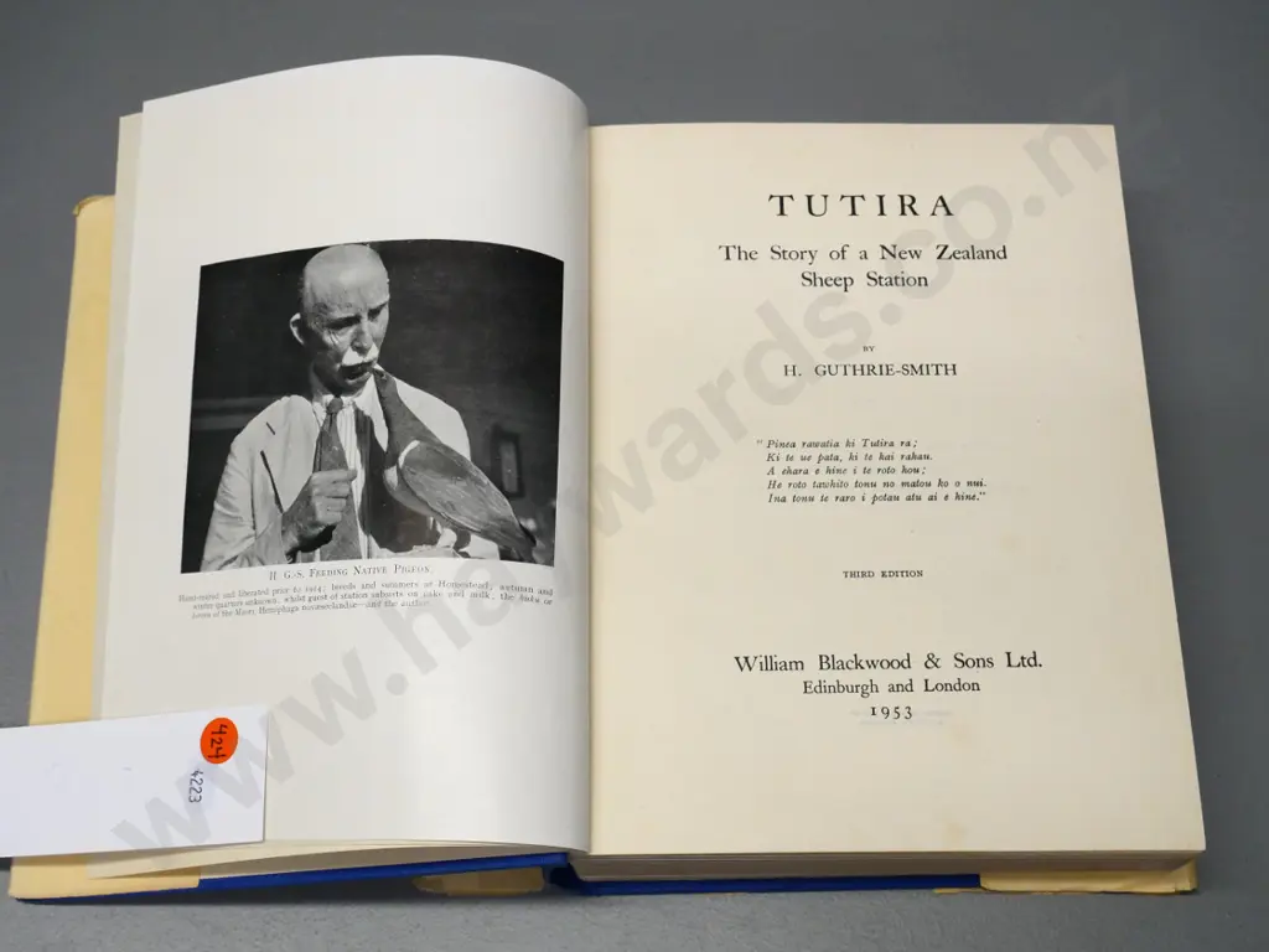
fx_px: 1613
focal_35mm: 44
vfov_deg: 32.9
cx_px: 634
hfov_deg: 42.9
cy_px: 476
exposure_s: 1/125
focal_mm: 22
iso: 1600
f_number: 7.1
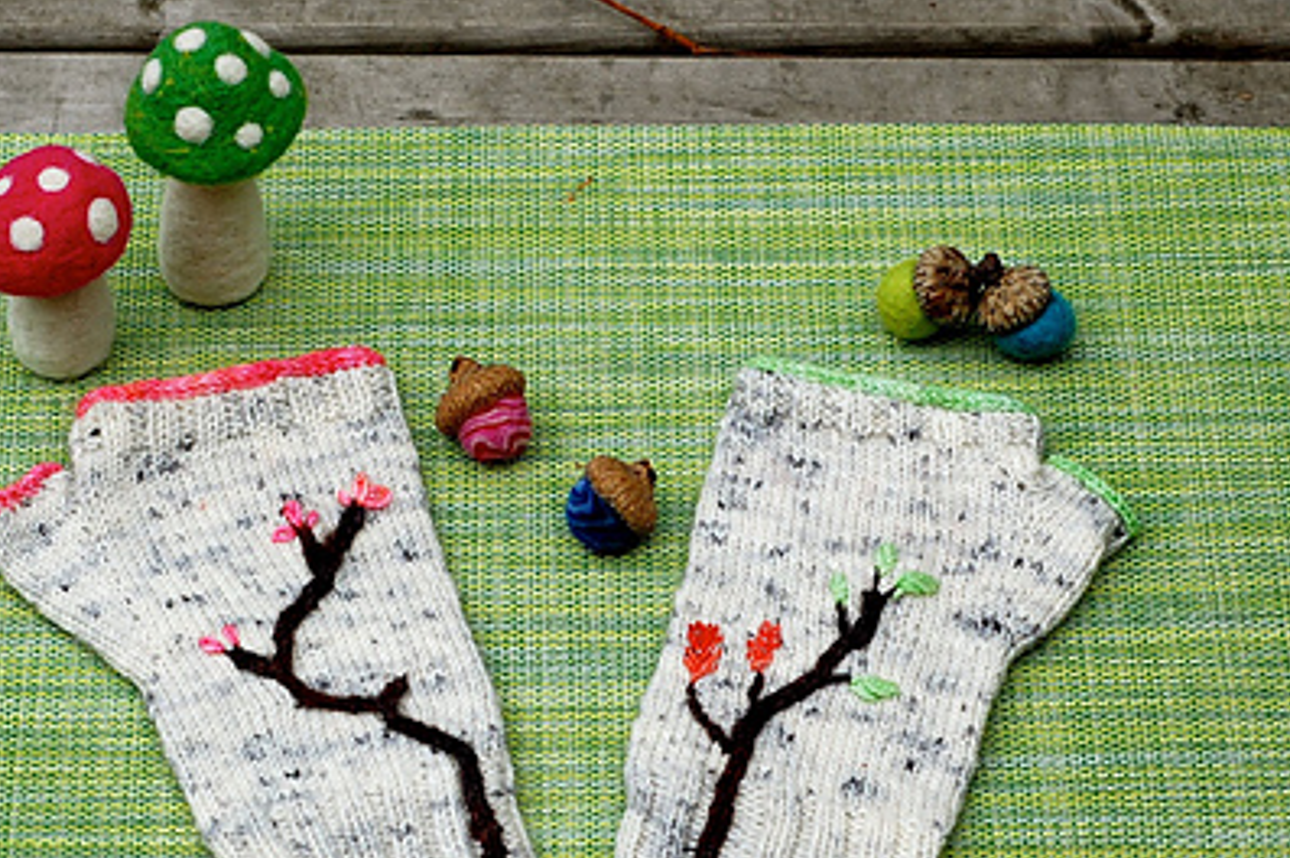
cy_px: 656
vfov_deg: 11.3
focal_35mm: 121
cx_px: 536
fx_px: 4332
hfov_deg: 16.9
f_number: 7.1
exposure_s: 1/200
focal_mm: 50
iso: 200
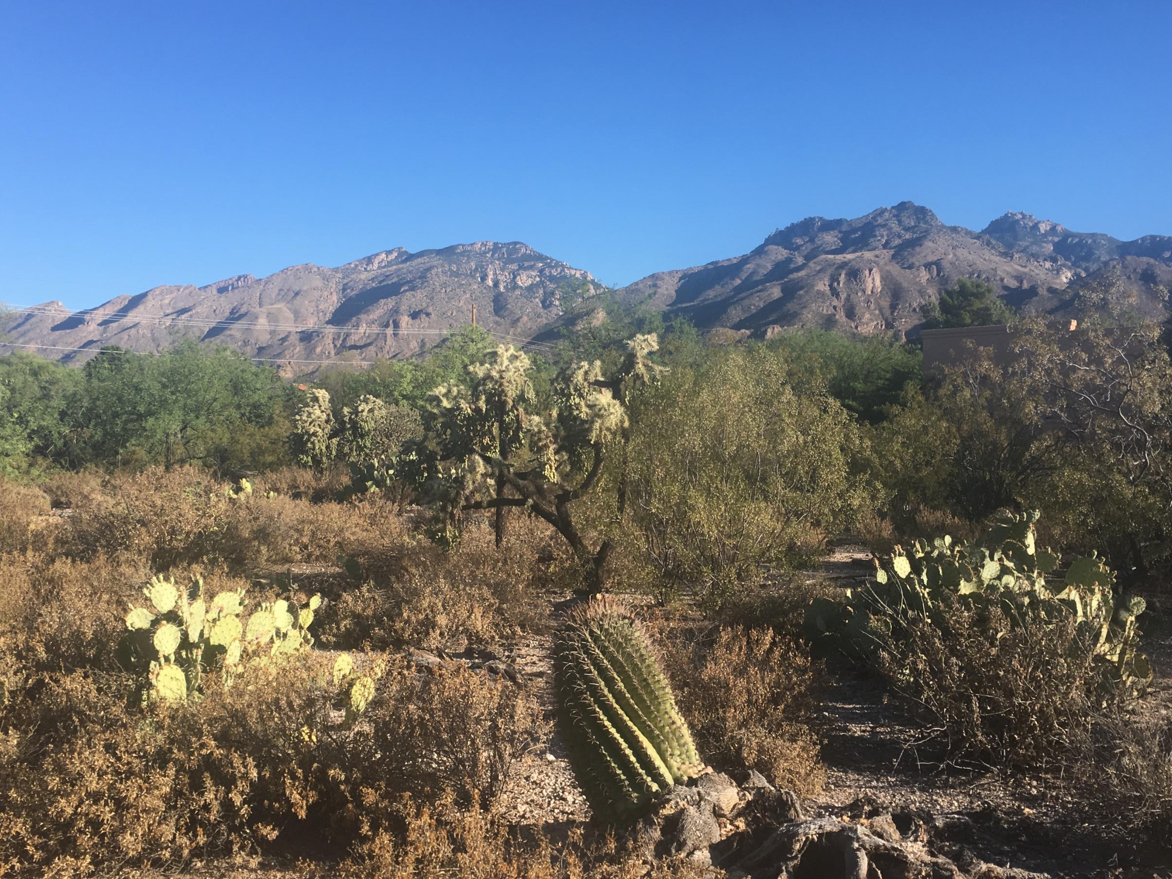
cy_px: 425
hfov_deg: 51.3
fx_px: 1219
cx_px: 604
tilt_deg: +1.6
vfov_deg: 39.7
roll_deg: -0.4
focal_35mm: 36
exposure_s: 1/785
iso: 25
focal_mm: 4.15
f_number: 2.2
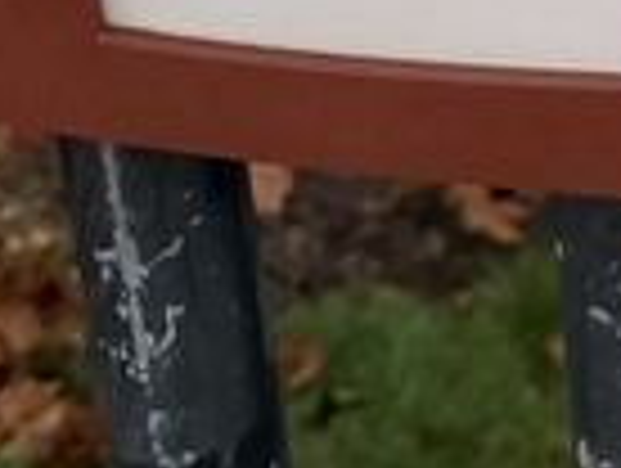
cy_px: -621
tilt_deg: -23.3
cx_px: 1120
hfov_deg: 12.9
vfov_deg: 9.6
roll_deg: -1.6
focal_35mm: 139
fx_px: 2498
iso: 800
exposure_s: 1/40
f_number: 1.78
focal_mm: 6.76
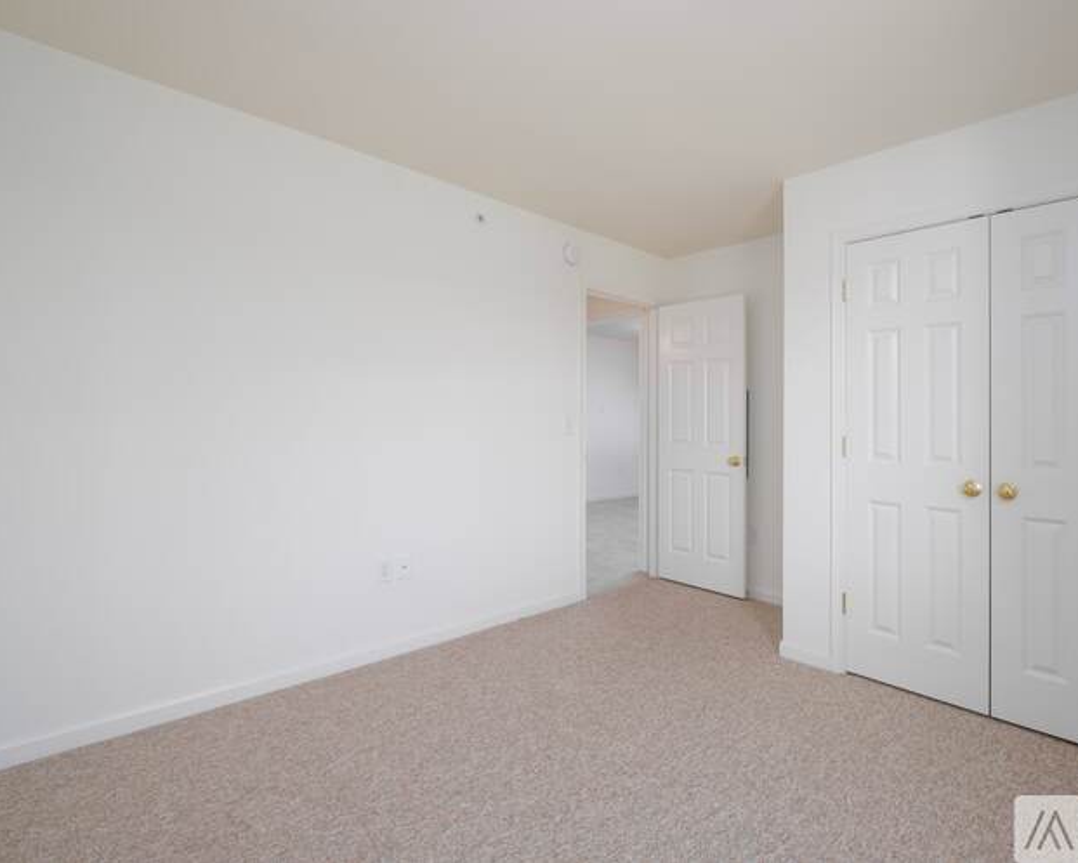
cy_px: 431
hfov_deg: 88.6
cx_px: 644
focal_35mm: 17
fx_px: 542
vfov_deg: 77.0
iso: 320
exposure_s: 1/25
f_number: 8
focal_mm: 10
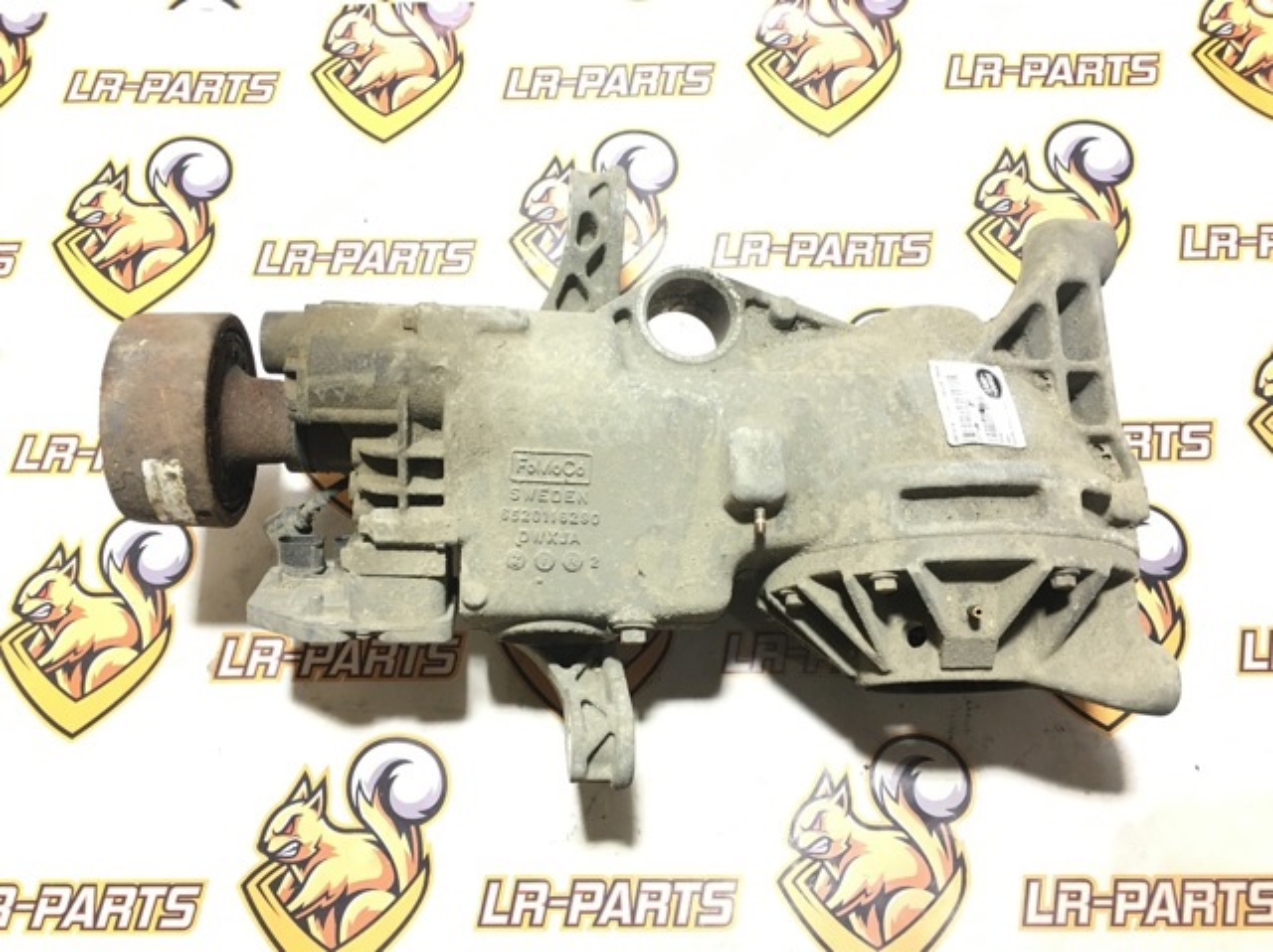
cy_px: 476
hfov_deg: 61.7
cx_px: 636
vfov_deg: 48.2
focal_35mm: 29
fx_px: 1066
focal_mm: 4.15
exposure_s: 1/33
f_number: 2.2
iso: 64
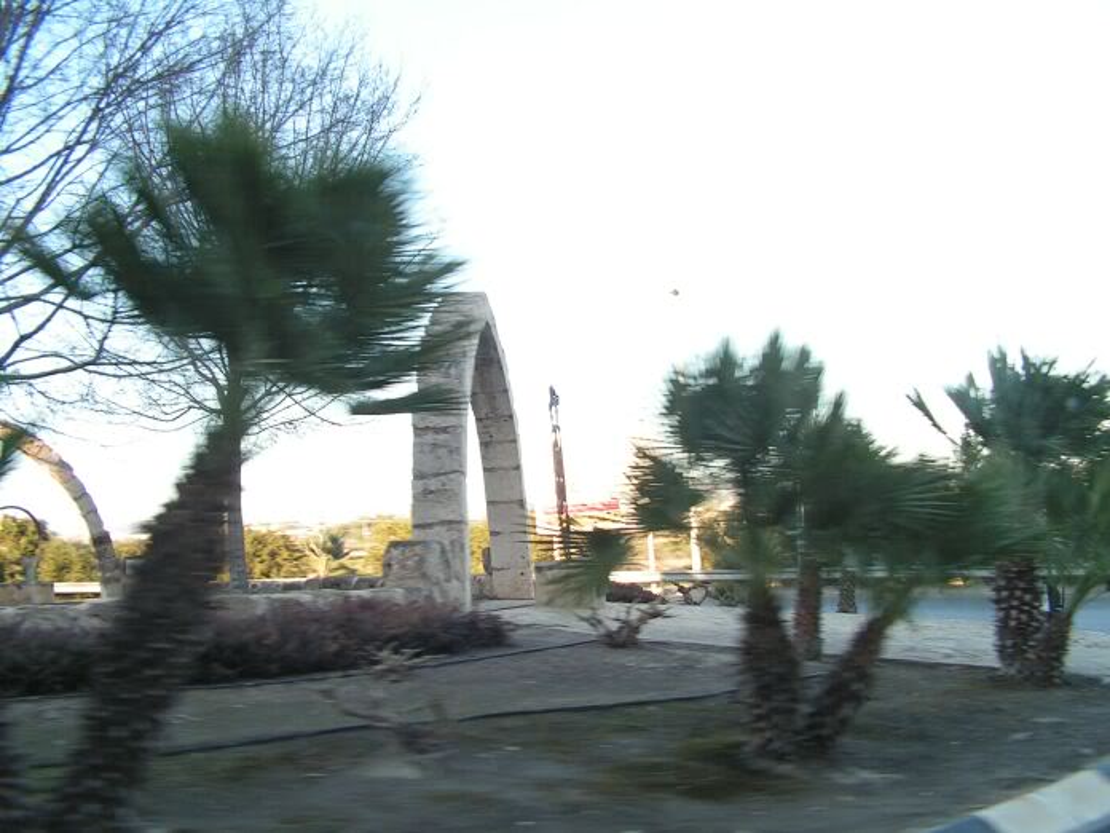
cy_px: 416
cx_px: 555
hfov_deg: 51.4
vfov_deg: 39.7
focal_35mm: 36
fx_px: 1154
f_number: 3.2
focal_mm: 6
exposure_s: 1/80
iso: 64
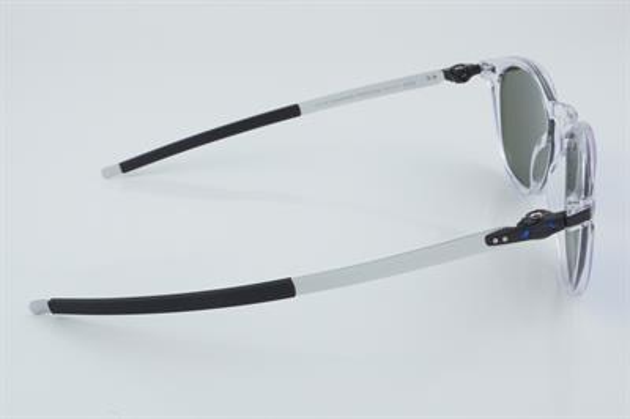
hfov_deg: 37.9
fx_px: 918
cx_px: 315
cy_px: 210
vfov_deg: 25.7
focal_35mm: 52
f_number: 32
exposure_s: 1/4
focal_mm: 35
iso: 100
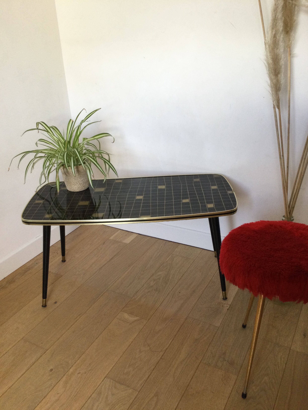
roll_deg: +3.8
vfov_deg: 58.4
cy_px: 205
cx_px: 154
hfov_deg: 45.4
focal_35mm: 31
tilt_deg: -25.1
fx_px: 368
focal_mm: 3.3
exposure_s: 1/33
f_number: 2.4
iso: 64
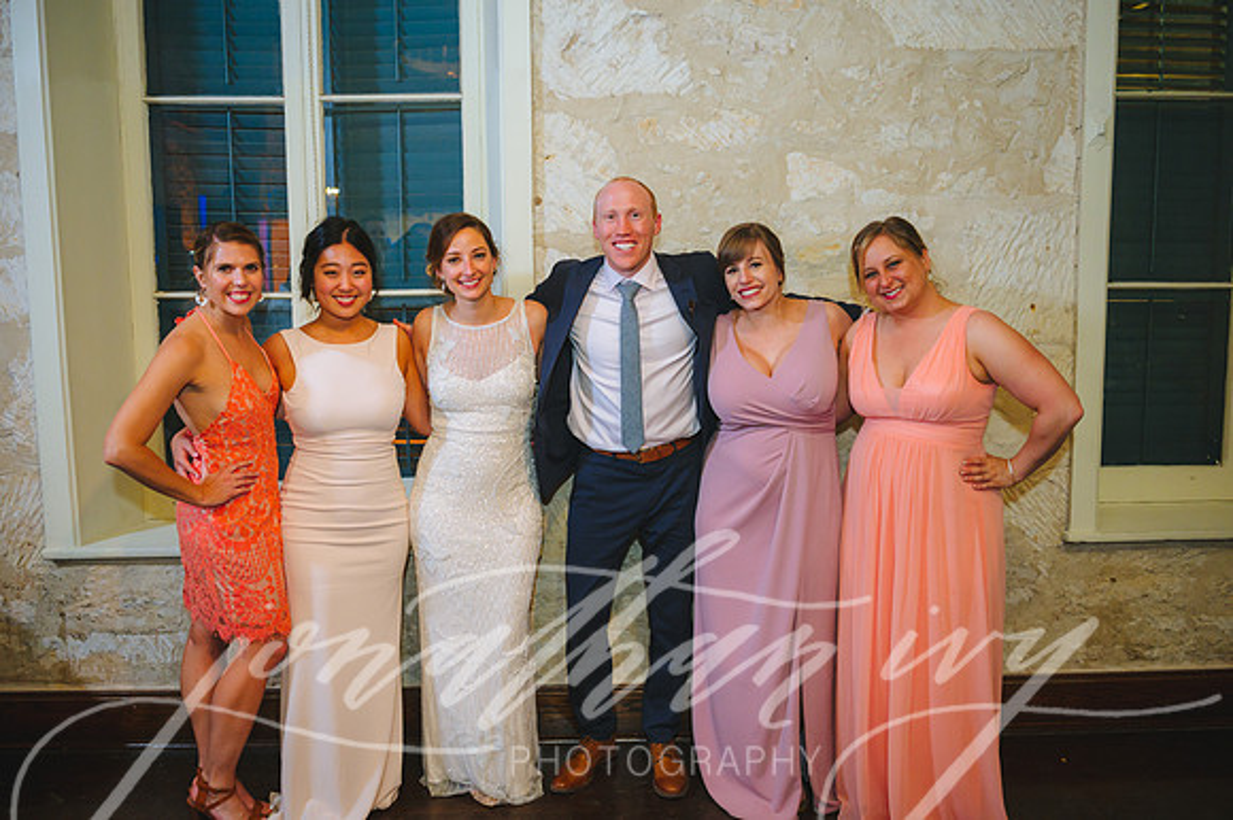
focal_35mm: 34
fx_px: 1164
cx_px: 616
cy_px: 410
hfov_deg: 55.8
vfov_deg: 38.8
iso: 2000
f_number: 2.8
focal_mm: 34
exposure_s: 1/80
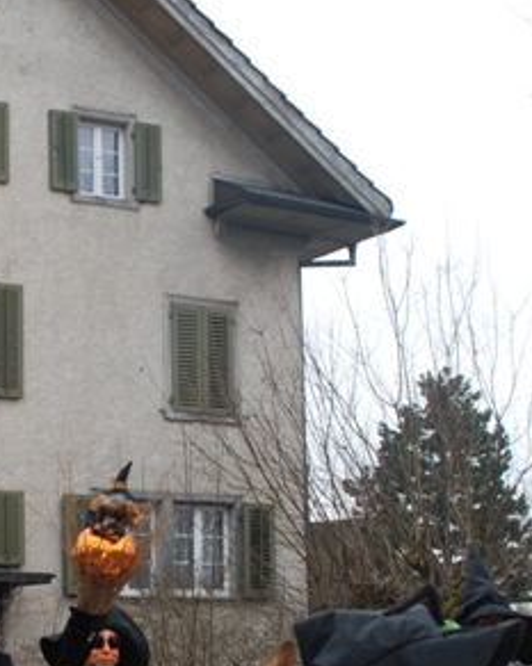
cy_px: 471
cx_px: 96
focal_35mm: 99
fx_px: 1952
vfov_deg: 19.3
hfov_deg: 15.4
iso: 100
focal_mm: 20
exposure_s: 1/200
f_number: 4.5
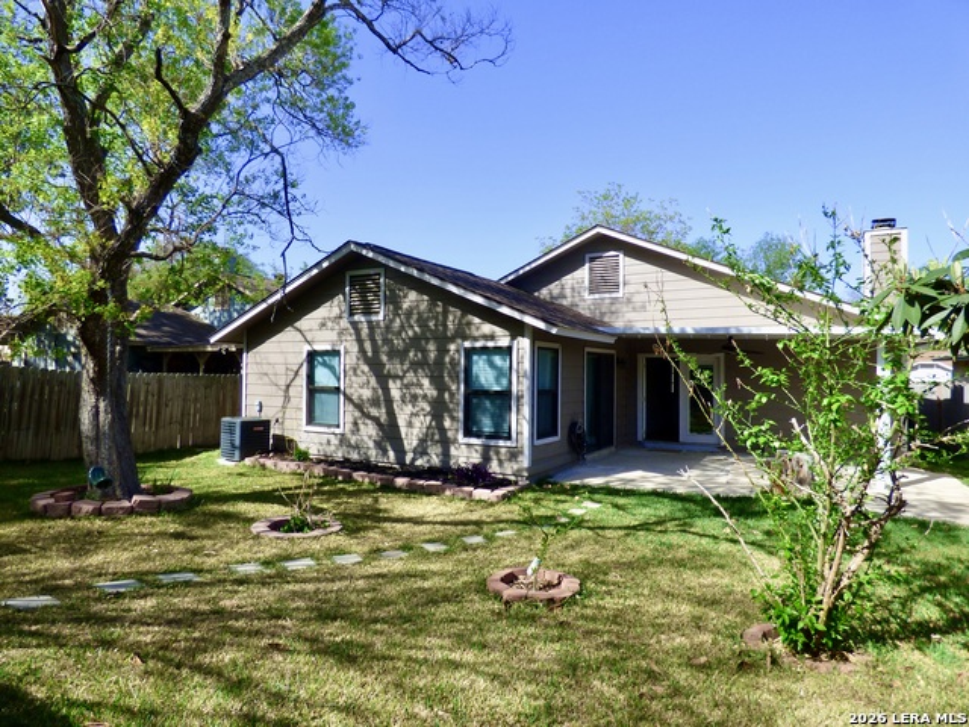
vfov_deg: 66.0
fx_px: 560
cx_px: 484
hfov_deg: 81.7
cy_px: 364
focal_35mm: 20
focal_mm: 3.58
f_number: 2.8
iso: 100
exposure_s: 1/1000
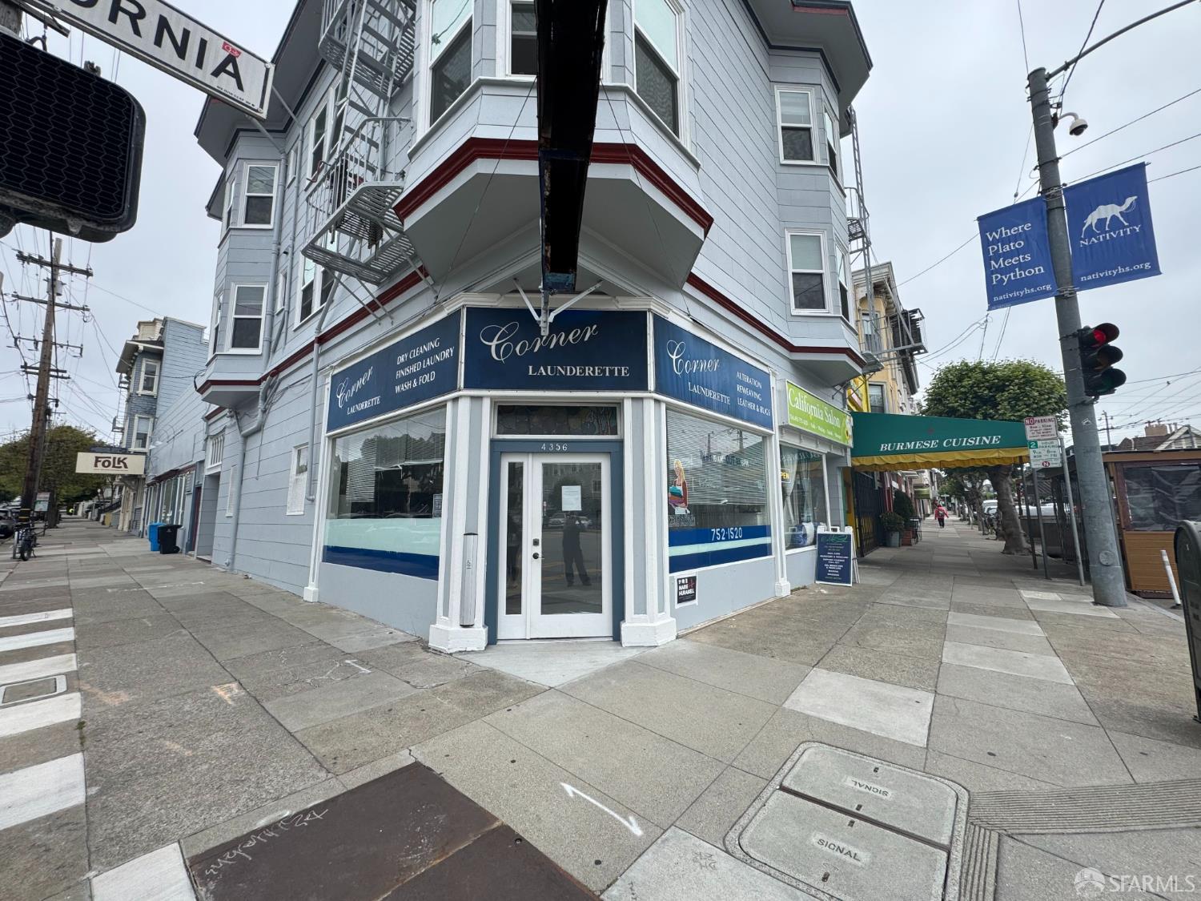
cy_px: 450
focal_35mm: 14
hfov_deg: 102.1
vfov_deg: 85.7
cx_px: 600
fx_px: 486
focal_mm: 2.22
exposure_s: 1/1420
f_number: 2.2
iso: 50
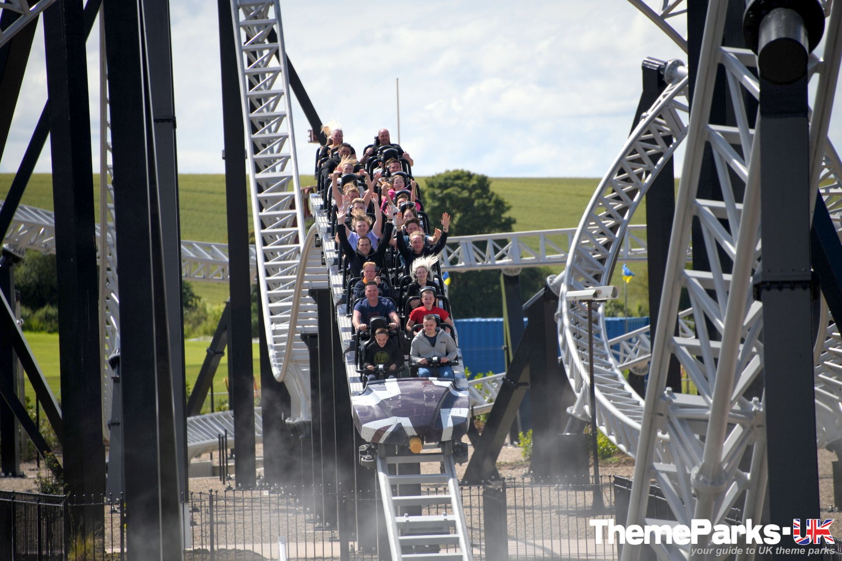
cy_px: 280
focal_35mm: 300
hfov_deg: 6.9
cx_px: 421
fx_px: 7016
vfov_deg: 4.6
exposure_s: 1/1250
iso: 200
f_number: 6.3
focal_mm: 300
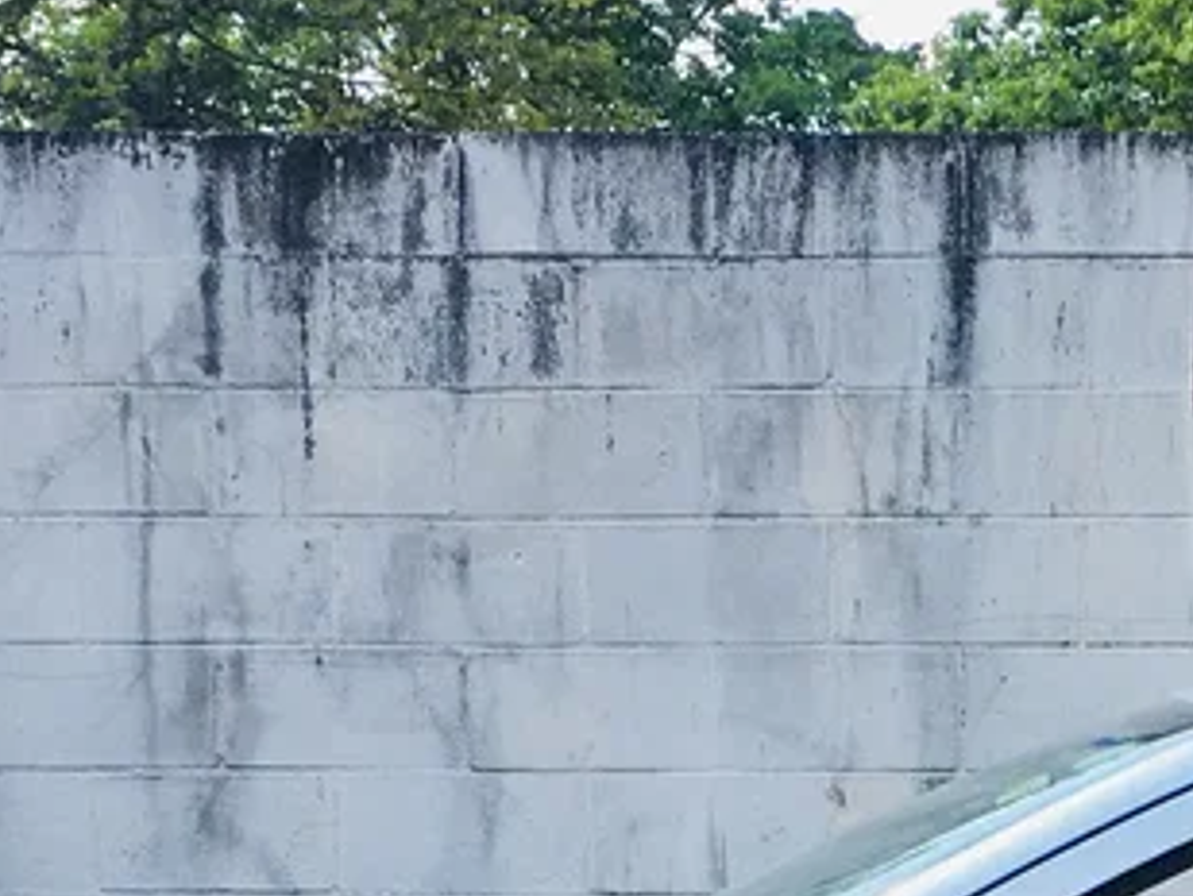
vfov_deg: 11.7
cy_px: 1398
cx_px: 1259
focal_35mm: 120
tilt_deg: -8.1
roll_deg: -0.9
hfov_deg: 16.0
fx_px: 4137
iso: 25
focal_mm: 4.15
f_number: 2.2
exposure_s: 1/490
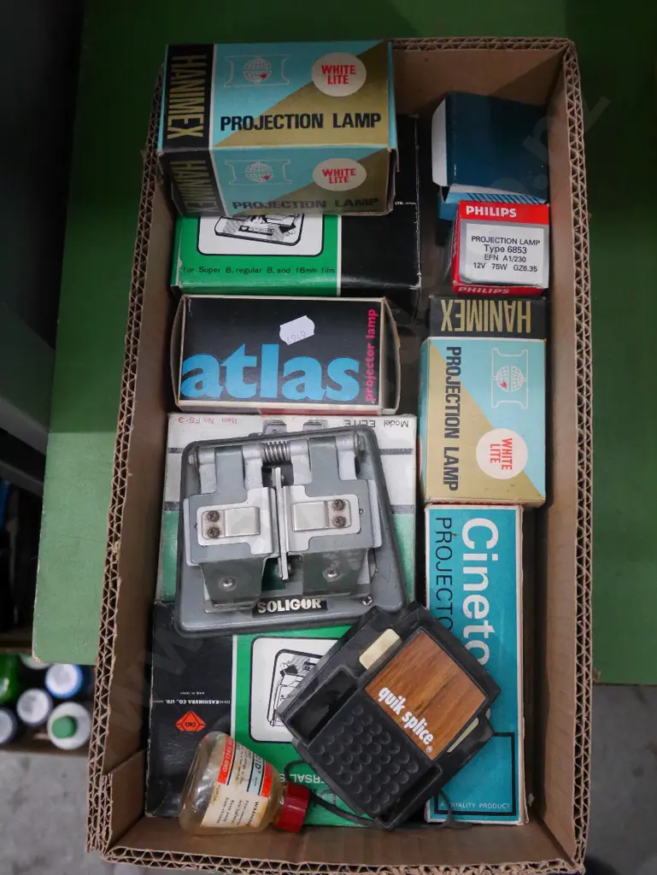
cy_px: 438
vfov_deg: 51.3
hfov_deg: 39.7
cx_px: 328
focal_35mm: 36
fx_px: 910
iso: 3200
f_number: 4.2
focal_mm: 18
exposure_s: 1/60
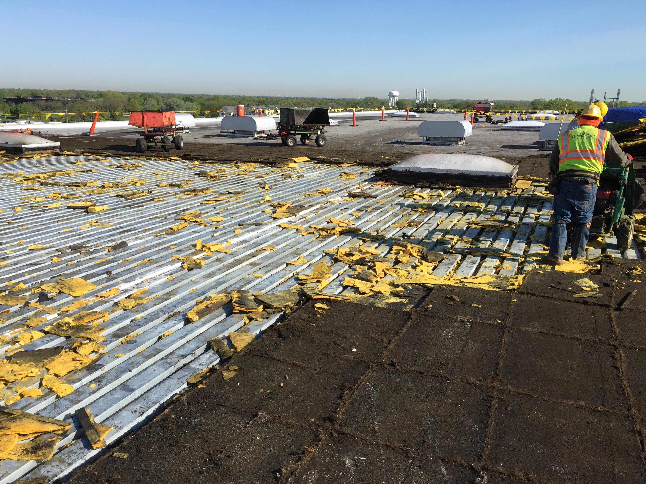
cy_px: 248
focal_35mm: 30
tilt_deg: -14.5
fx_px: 560
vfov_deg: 46.8
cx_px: 324
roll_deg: -2.5
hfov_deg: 60.0
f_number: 2.2
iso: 32
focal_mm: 4.15
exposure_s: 1/1721
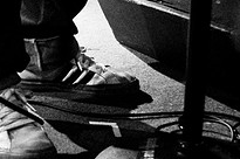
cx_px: 35
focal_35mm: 85
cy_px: 97
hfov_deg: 23.5
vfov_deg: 16.0
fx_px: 566
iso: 1600
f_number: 2.8
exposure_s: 1/60
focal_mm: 20
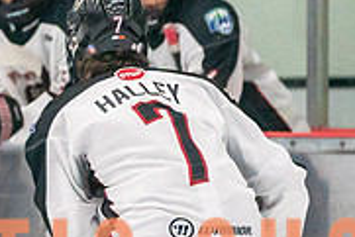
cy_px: 439
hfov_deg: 1.9
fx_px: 10836
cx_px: -90
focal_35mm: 1098
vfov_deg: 1.3
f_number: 2.8
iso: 3200
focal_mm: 181
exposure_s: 1/1250
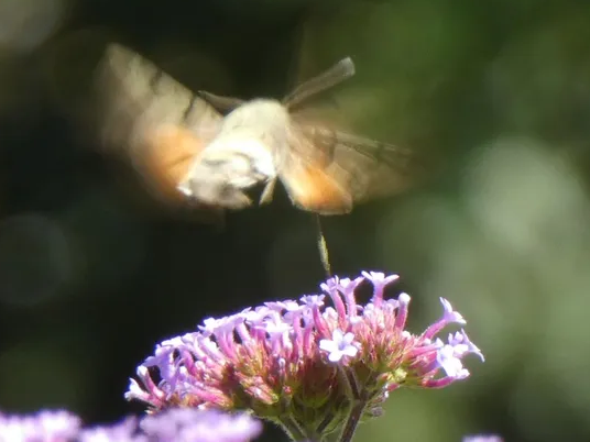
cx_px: 276
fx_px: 8948
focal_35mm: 525
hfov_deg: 3.8
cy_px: 218
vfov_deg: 2.8
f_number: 5.6
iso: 160
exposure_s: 1/100
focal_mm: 78.8
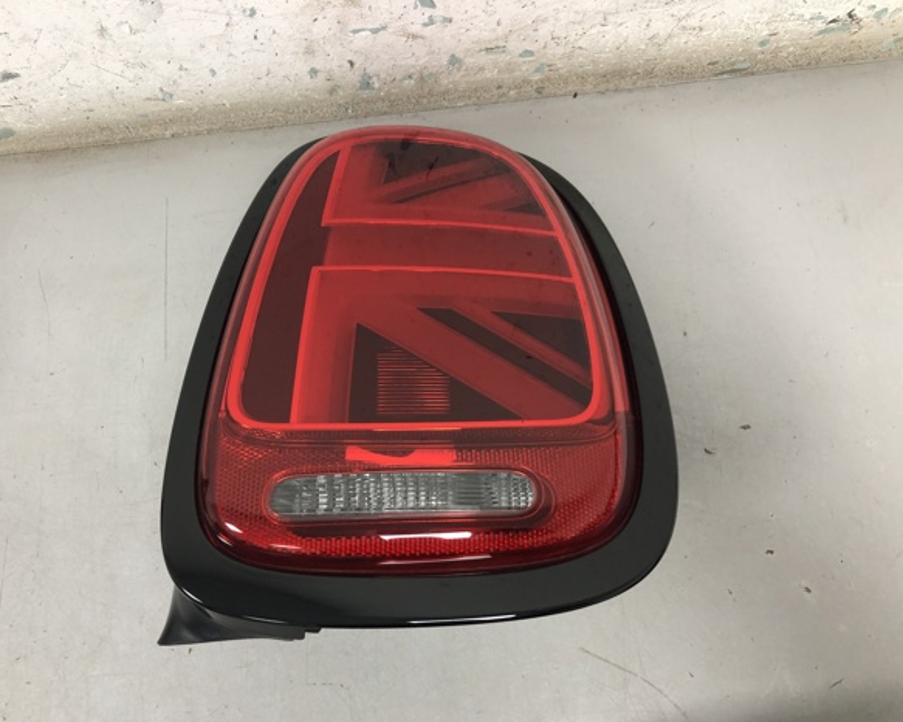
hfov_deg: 58.7
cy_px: 361
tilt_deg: -73.9
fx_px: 801
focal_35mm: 30
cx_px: 409
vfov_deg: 48.5
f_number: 1.8
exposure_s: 1/20
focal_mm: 4
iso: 40
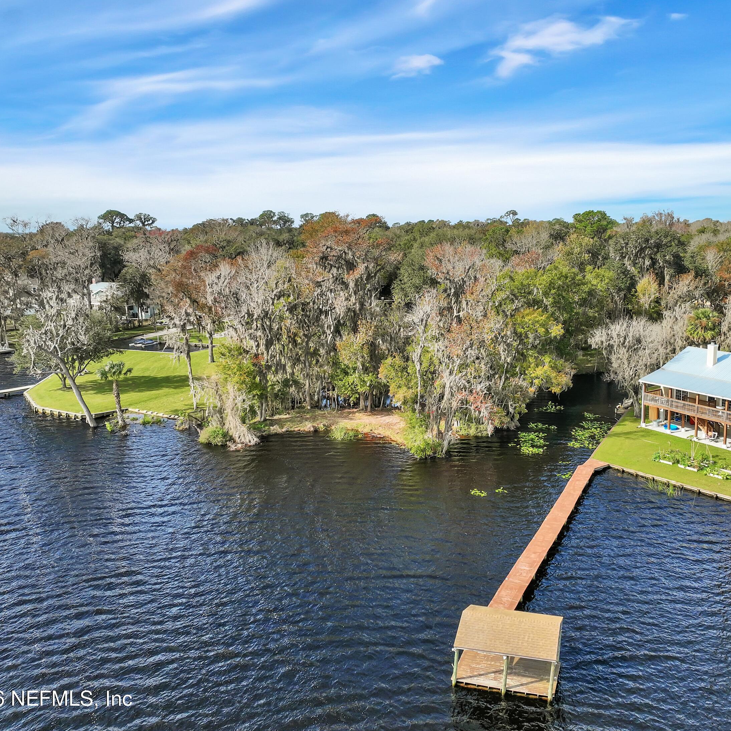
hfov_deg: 55.2
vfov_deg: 55.6
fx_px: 693
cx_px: 442
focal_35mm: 29
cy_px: 358
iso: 200
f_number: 2.8
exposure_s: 1/1600
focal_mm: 12.29
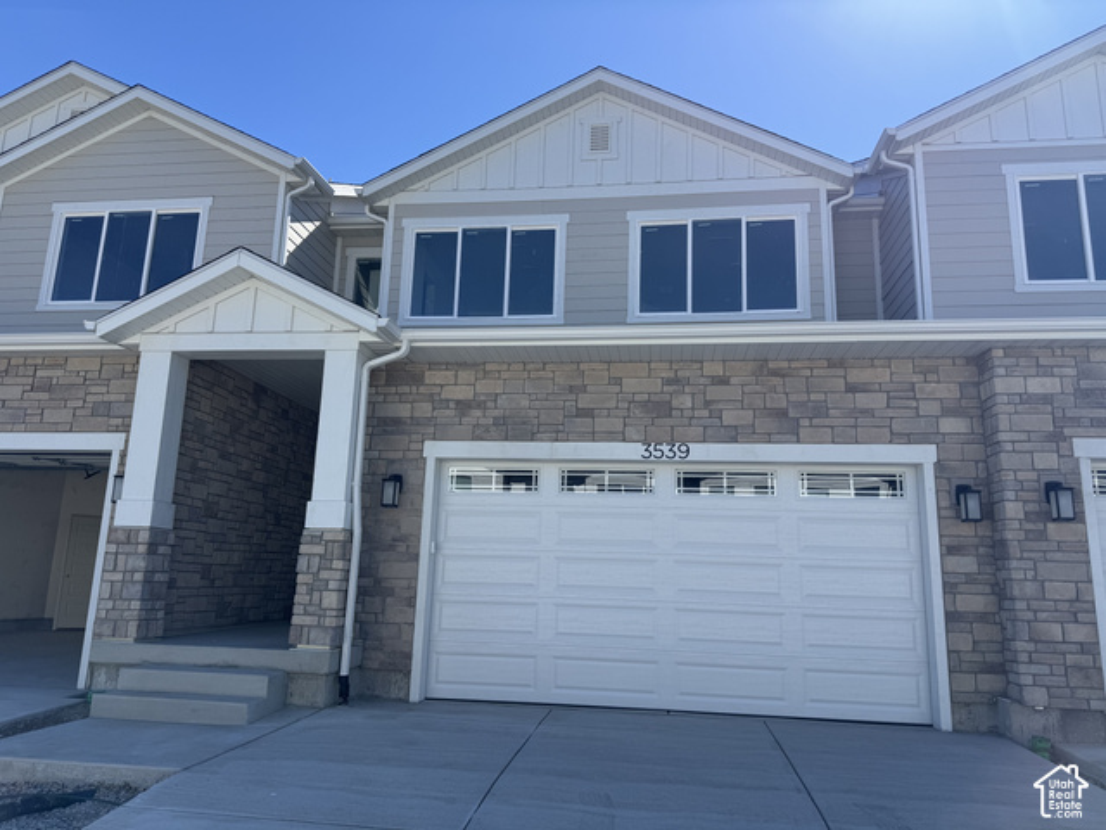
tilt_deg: +10.7
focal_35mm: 24
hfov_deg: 71.6
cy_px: 415
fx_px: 767
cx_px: 553
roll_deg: -2.2
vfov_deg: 56.8
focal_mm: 6.76
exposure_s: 1/3802
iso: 80
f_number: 1.78
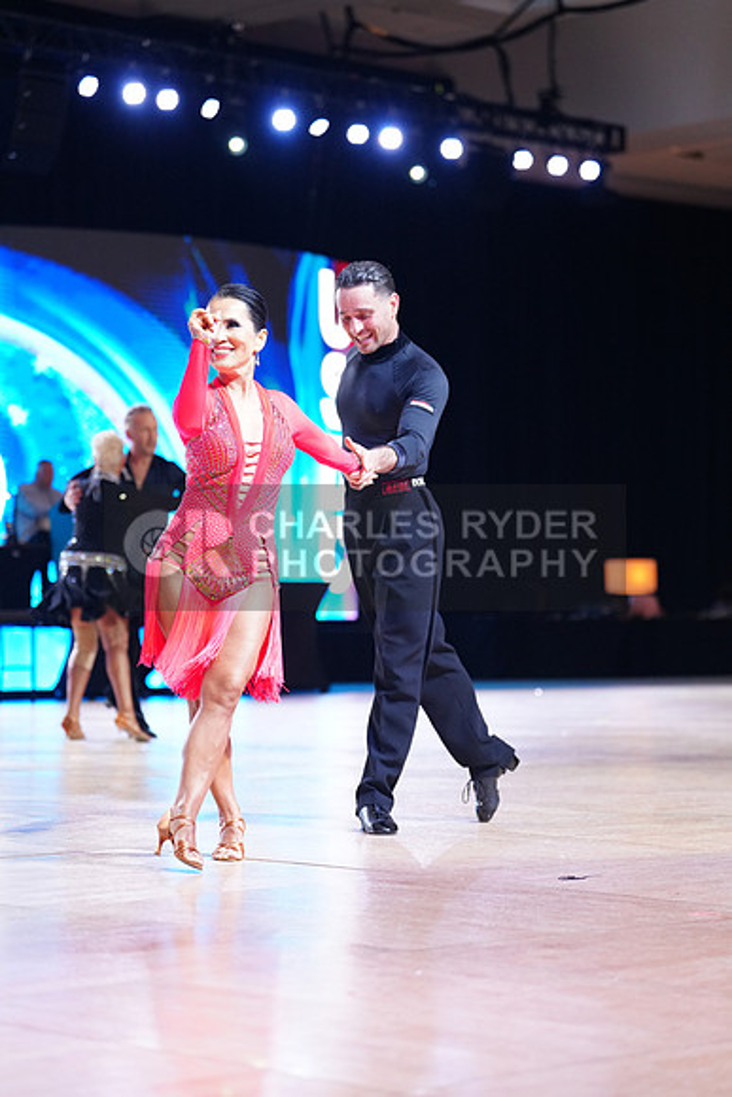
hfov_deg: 15.0
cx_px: 366
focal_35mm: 91
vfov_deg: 22.4
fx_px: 2774
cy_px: 548
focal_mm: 91
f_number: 2.8
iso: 2000
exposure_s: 1/320
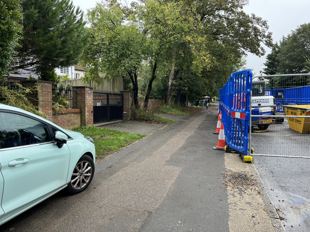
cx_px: 155
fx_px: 233
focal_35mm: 26
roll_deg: +0.2
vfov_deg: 53.1
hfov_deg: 67.3
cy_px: 116
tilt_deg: -3.4
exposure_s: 1/224
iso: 40
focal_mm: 5.1
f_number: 1.6
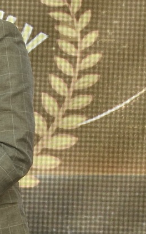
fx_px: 1791
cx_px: -254
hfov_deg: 4.5
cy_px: 97
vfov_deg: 7.5
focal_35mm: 281
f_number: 6.3
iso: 2000
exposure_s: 1/125
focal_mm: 64.5
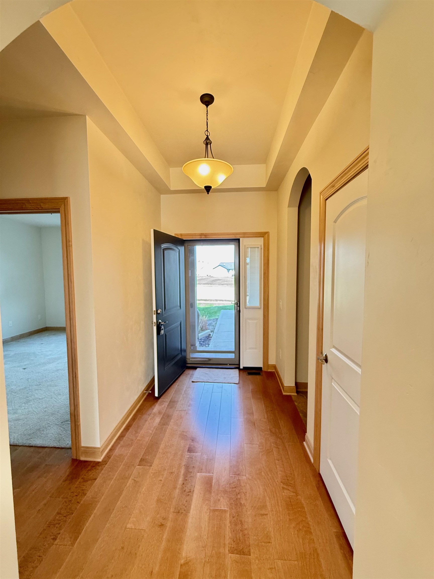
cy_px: 290
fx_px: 234
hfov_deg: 85.7
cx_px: 217
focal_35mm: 14
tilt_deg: -3.8
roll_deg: +0.0
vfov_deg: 102.1
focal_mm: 2.22
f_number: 2.2
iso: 400
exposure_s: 1/120
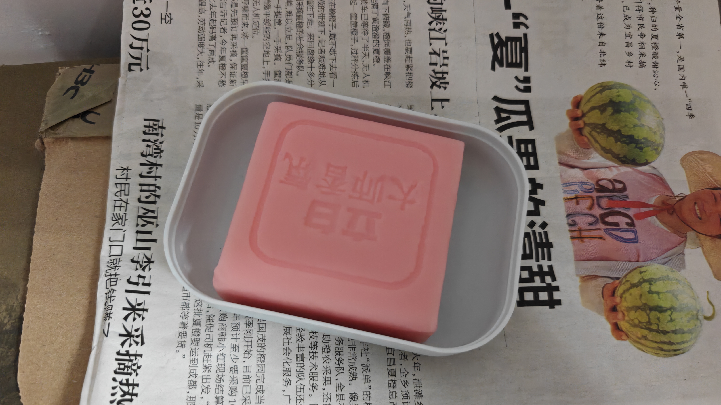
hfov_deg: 71.9
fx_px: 497
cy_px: 238
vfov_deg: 44.2
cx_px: 356
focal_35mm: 26
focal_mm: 6.06
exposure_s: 1/100
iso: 2000
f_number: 1.6
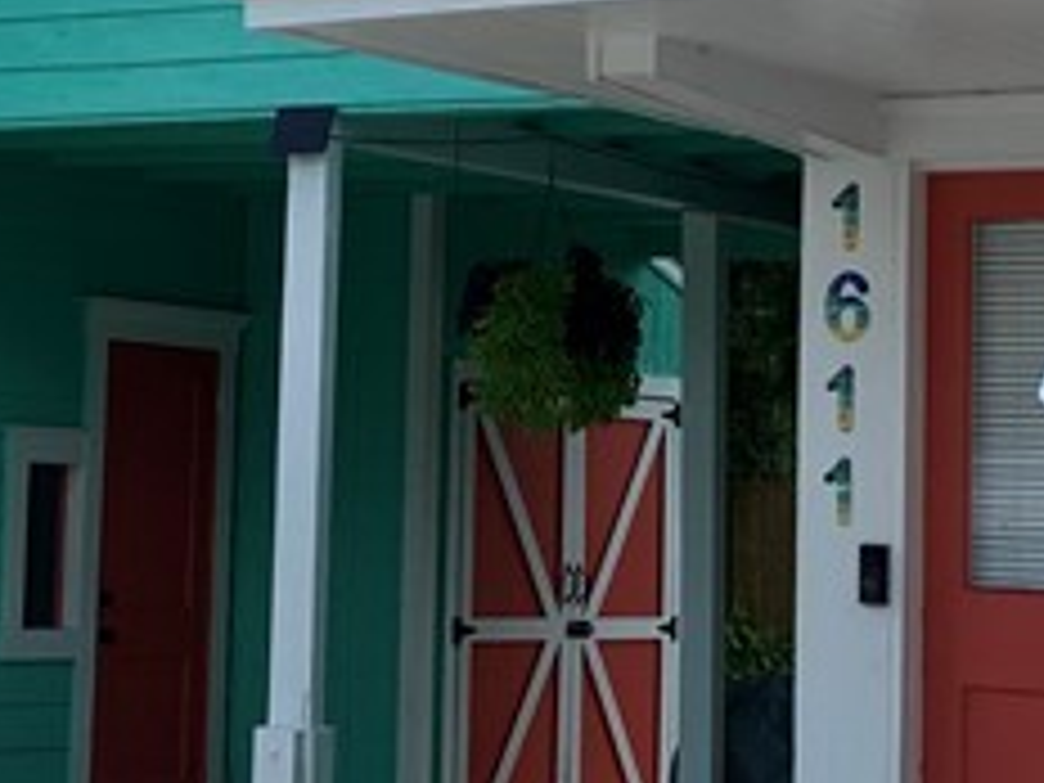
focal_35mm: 115
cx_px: 72
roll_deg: -1.9
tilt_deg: +8.6
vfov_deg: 12.8
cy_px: 68
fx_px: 3468
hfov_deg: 16.8
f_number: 1.8
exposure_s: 1/1953
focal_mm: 4.25
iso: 25
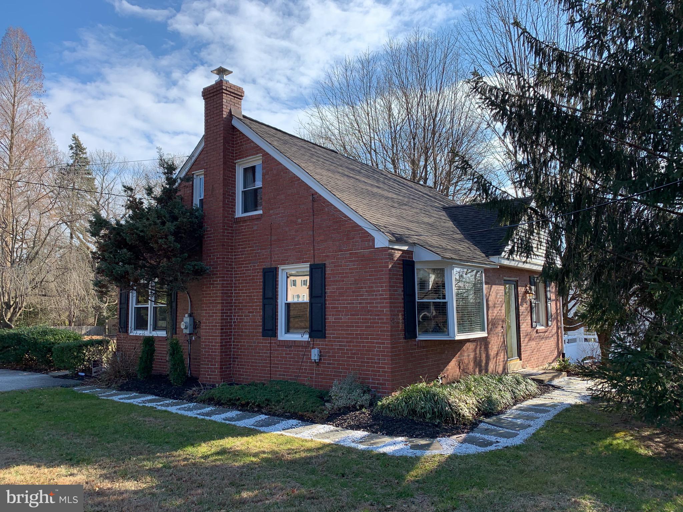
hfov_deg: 67.3
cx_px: 342
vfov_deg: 53.1
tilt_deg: +5.4
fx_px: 513
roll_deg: +0.4
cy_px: 256
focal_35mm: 26
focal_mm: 4.25
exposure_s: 1/1332
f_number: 1.8
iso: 25
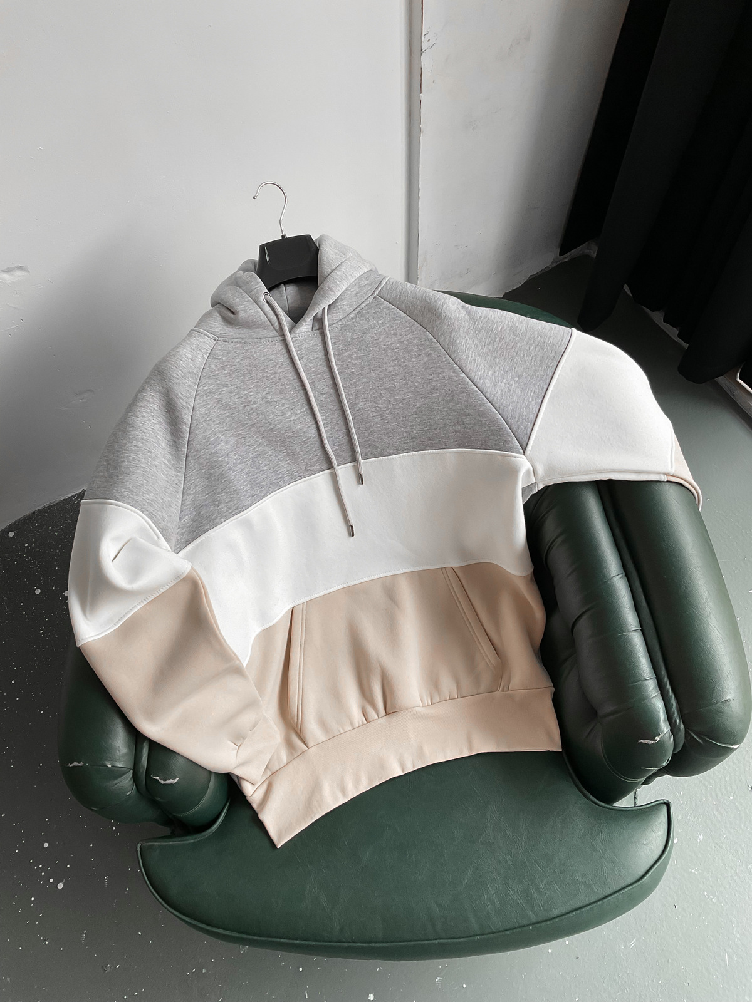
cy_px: 501
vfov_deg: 61.7
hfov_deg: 48.2
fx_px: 840
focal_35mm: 29
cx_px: 376
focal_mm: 3
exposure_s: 1/120
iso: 64
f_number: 1.8
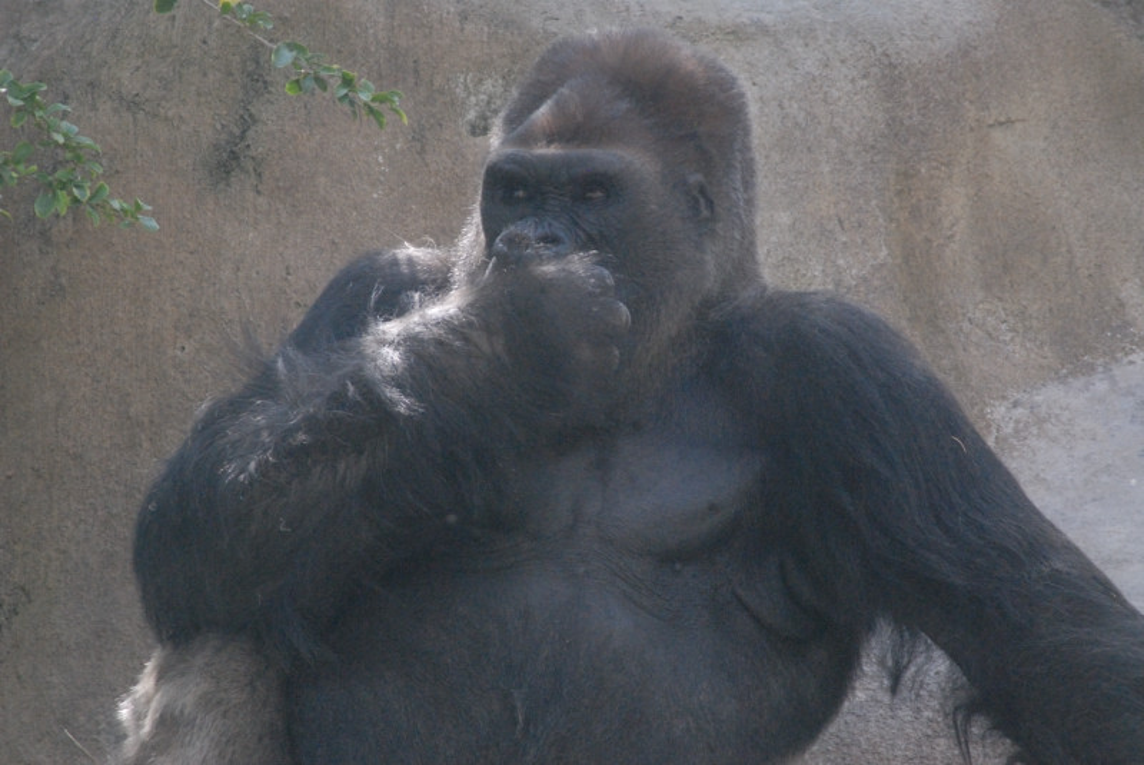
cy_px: 382
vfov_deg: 3.1
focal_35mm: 450
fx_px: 14313
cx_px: 572
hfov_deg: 4.6
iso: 1600
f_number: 13
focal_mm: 300
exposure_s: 1/125
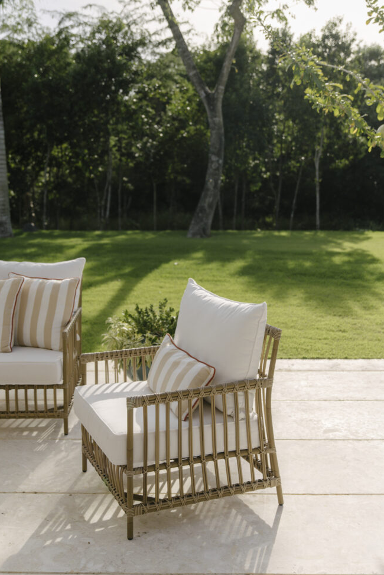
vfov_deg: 46.4
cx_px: 186
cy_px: 276
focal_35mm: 42
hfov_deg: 31.9
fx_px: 672
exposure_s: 1/5000
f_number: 2.8
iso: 200
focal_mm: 40
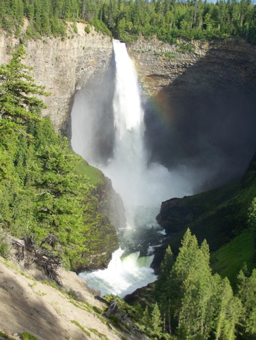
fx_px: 581
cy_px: 170
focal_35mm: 59
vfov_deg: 32.7
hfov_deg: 24.8
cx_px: 128
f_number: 3.1
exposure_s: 1/640
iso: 80
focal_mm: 9.8
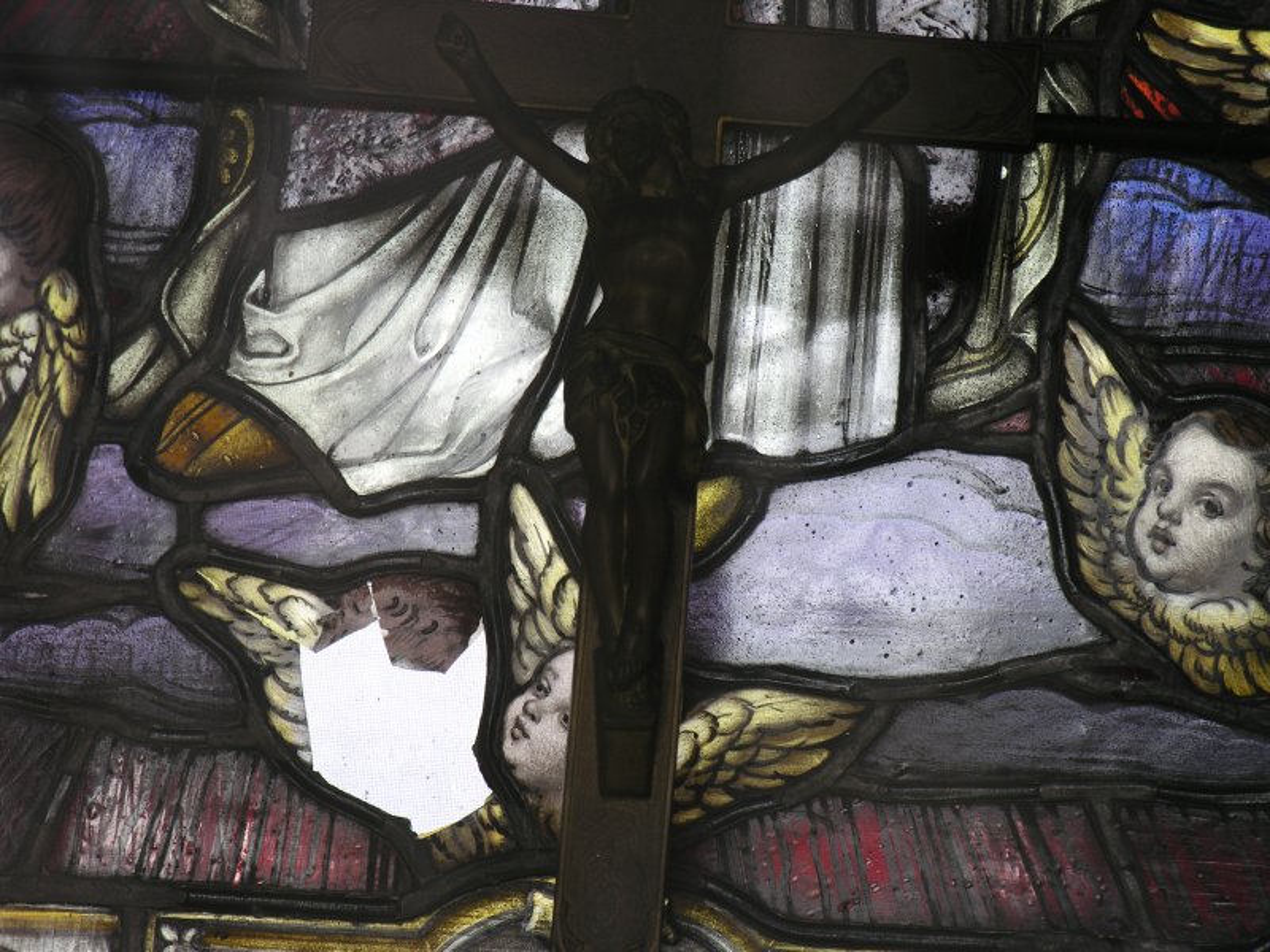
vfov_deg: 5.3
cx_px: 635
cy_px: 476
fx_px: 10236
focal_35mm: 279
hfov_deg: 7.1
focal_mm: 71
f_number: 4.7
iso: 50
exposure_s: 1/56.3
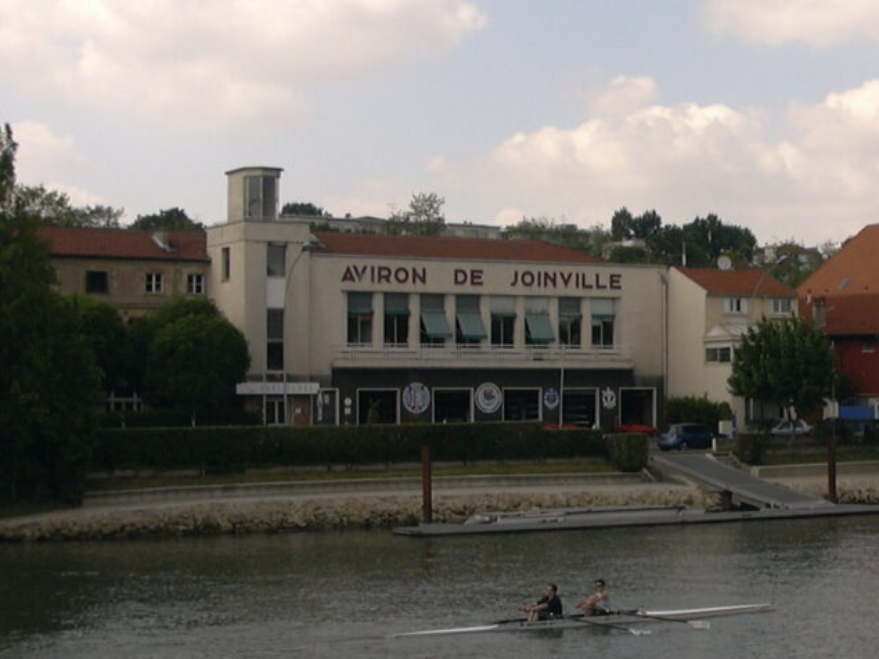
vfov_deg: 18.7
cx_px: 616
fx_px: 2006
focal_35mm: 79
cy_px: 316
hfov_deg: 24.5
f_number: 8.95
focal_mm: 7.63
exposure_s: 1/135
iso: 100
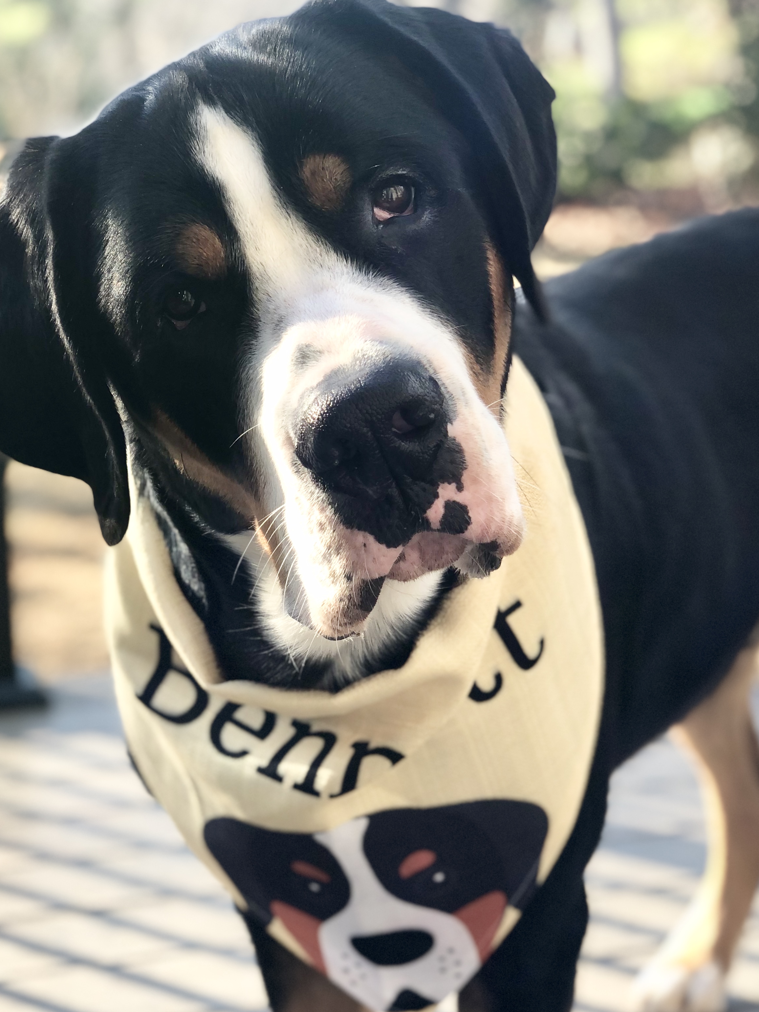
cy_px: 634
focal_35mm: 68
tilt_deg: -15.1
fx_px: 1988
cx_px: 330
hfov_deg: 21.6
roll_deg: +0.4
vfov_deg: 28.5
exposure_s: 1/120
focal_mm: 6
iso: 20
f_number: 2.4
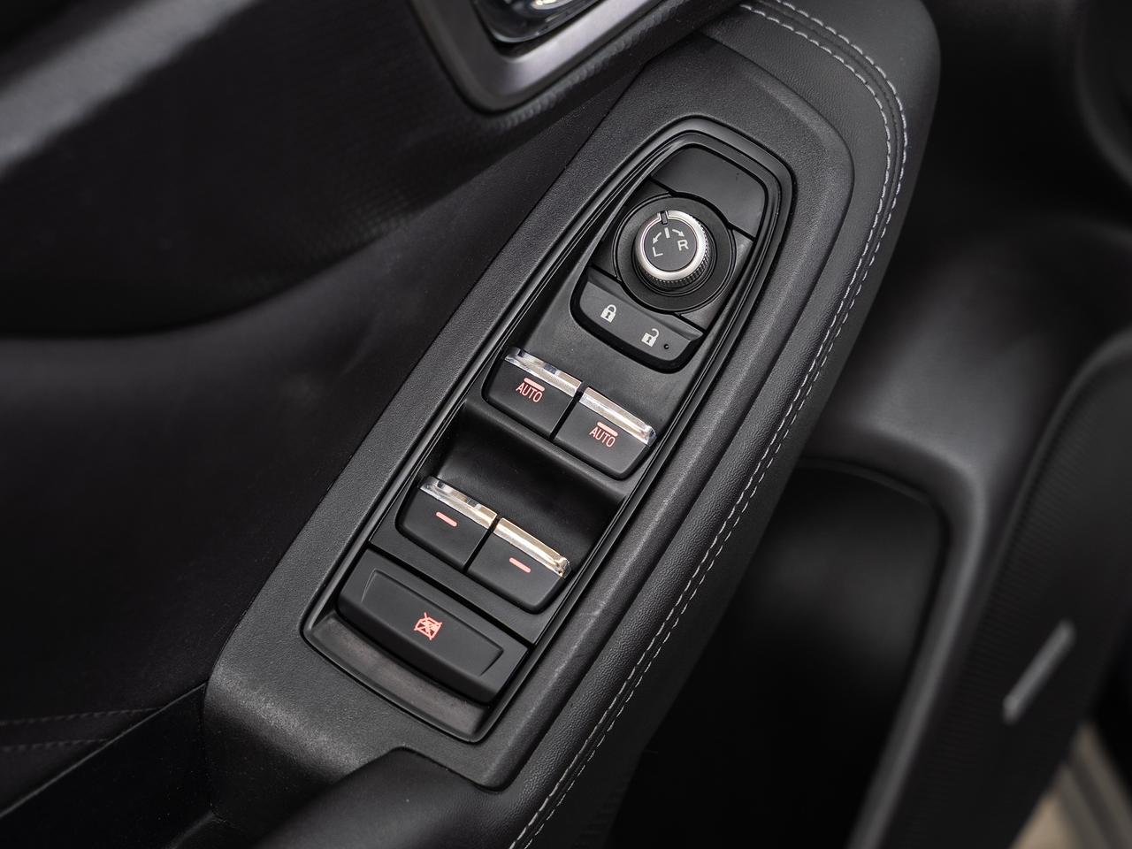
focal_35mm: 68
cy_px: 439
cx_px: 613
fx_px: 2226
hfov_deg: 28.5
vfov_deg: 21.6
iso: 100
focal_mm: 57.5
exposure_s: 1/2
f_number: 5.6
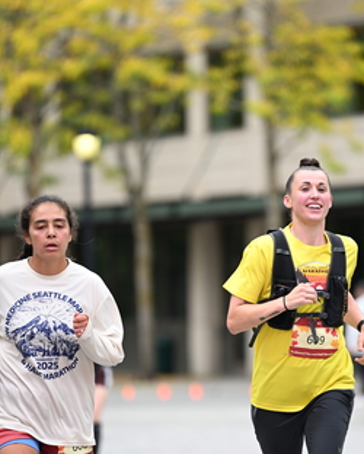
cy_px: 301
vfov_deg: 5.8
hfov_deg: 4.7
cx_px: 240
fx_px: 4453
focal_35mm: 331
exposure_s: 1/2000
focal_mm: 200
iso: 640
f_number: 2.8
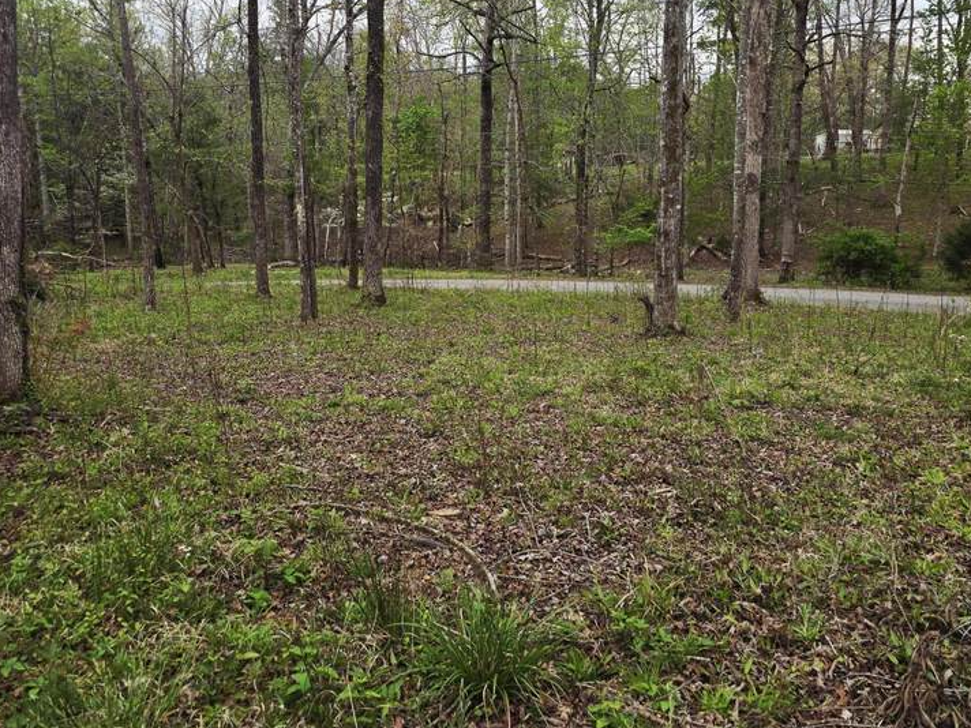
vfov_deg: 44.8
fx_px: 870
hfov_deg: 58.4
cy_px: 248
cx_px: 486
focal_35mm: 31
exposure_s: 1/180
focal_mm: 6.3
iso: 16
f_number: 1.7
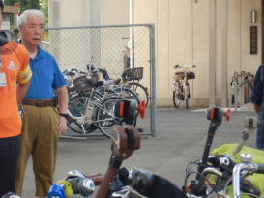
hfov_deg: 12.5
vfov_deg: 9.4
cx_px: 56
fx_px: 1198
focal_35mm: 157
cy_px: 141
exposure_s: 1/100
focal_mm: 12
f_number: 4.5
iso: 125
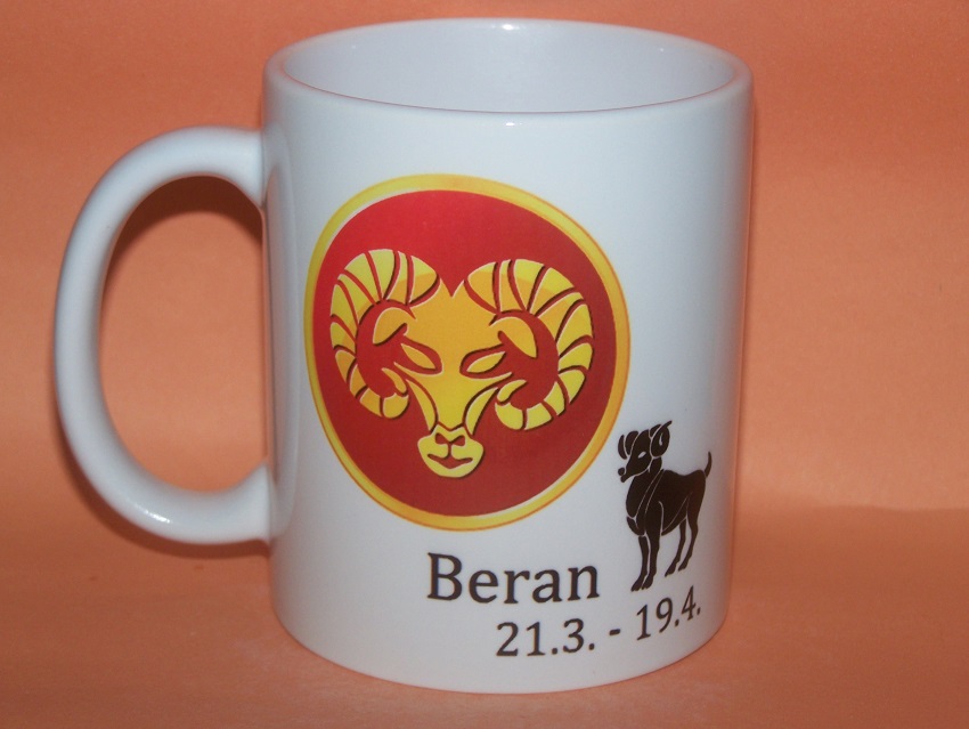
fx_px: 2634
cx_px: 484
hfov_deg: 20.8
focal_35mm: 94
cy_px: 364
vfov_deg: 15.7
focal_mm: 15.6
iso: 80
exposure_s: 1/80
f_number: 3.2
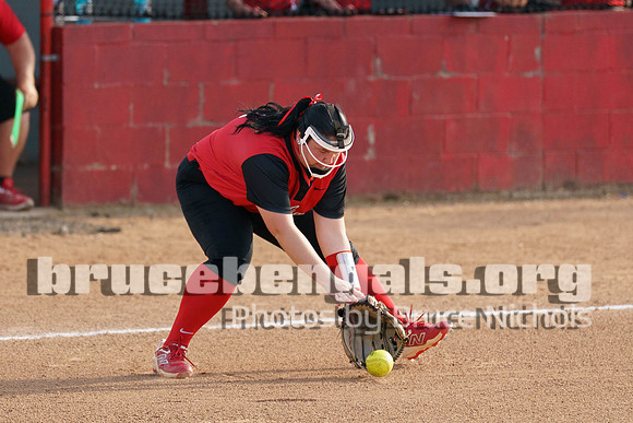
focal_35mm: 437
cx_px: 295
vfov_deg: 3.1
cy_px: 141
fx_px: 7686
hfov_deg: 4.7
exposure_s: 1/3200
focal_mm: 200
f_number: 2.8
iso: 640
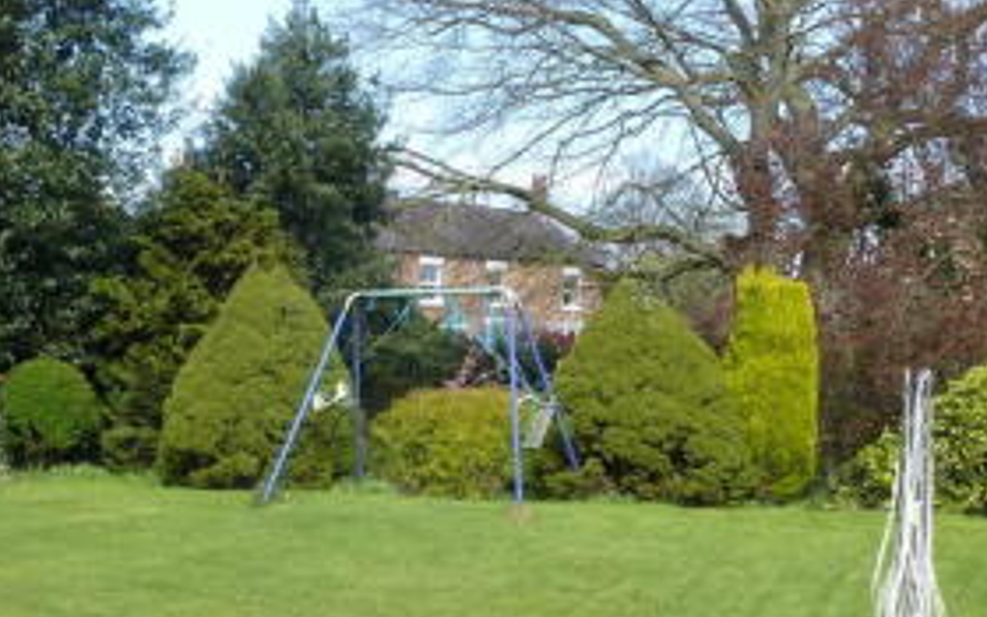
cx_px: 390
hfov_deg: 38.0
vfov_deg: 24.3
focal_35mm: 53
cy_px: 428
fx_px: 1426
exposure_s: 1/200
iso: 100
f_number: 4
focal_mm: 4.3
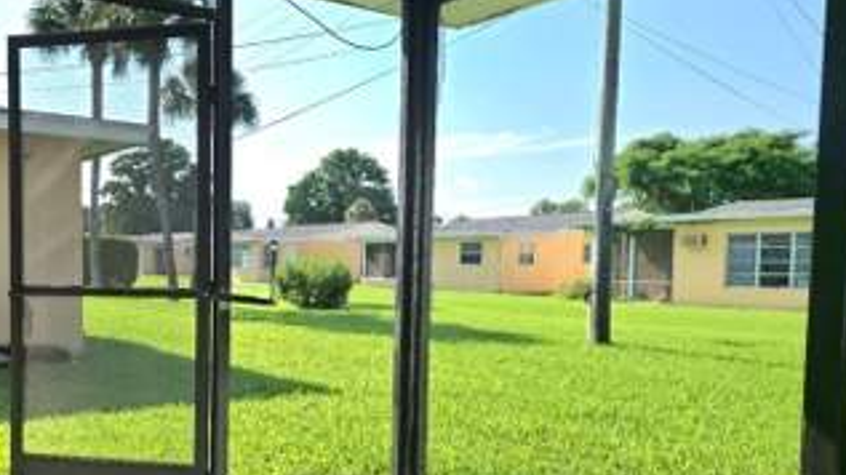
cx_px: 286
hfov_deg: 51.9
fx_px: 852
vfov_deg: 30.8
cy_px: 328
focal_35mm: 38
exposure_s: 1/1250
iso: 12
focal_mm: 6.25
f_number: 1.7
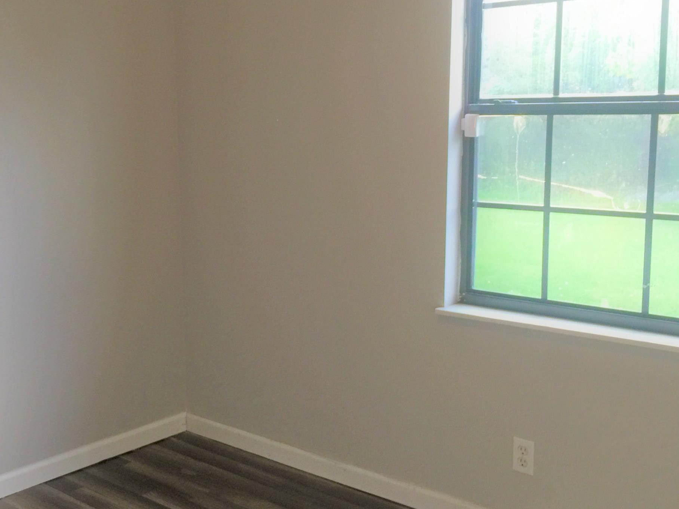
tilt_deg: -11.4
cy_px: 271
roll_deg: +2.2
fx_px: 941
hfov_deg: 38.4
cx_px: 154
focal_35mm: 48
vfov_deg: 30.2
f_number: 2.2
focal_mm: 4.15
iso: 50
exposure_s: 1/30
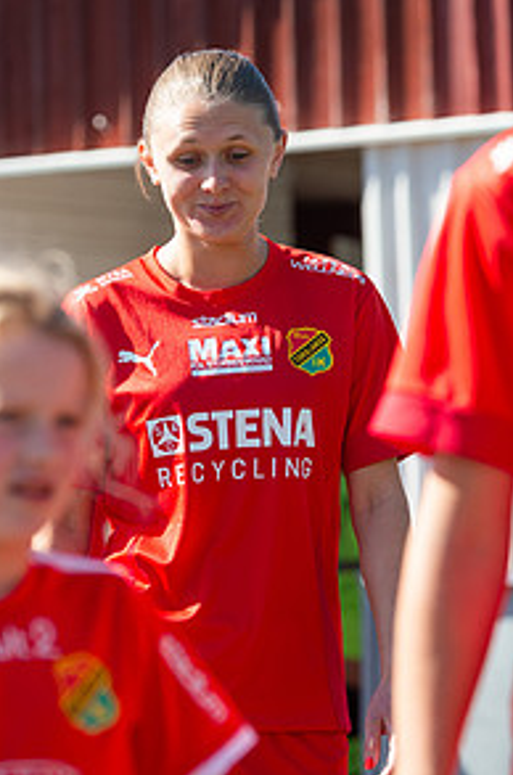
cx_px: 152
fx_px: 4295
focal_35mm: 200
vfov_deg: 10.3
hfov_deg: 6.8
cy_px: 466
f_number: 5
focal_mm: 130
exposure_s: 1/1250
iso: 360
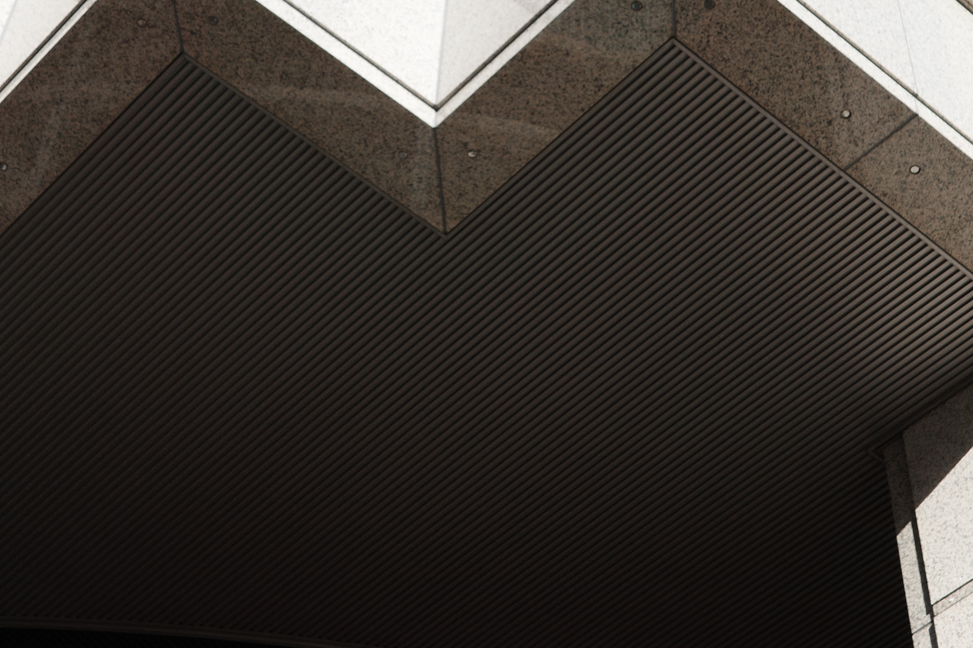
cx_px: 460
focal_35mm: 79
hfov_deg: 25.7
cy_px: 12
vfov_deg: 16.9
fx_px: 2135
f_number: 5.6
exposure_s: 1/640
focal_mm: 26
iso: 200
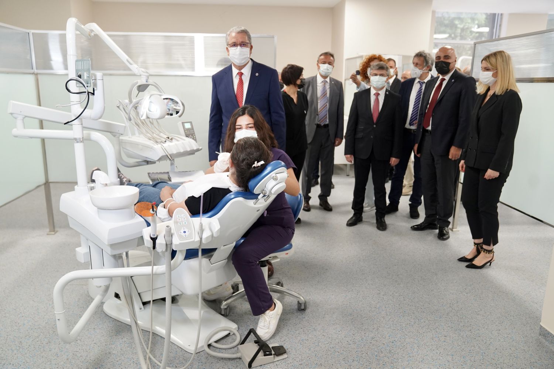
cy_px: 184
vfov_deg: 46.4
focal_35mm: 28
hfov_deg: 65.5
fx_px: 431
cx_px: 277
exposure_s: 1/160
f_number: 3.2
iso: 2000
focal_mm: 28
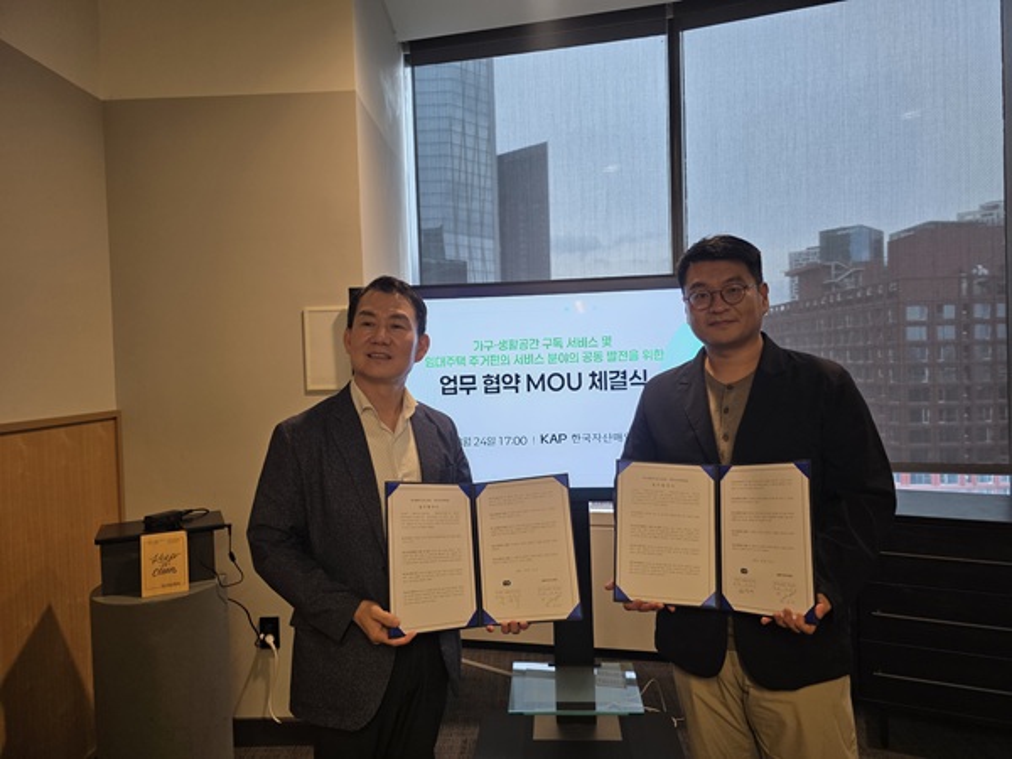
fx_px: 672
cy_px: 380
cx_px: 506
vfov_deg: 58.9
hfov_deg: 73.9
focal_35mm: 23
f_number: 1.7
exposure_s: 1/120
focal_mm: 6.3
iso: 125
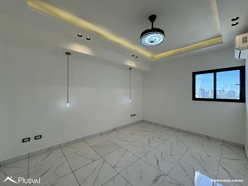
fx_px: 100
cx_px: 124
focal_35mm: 14
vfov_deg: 85.7
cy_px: 93
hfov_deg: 102.1
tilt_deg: +0.1
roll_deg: +0.2
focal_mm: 2.22
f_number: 2.2
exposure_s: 1/120
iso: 50
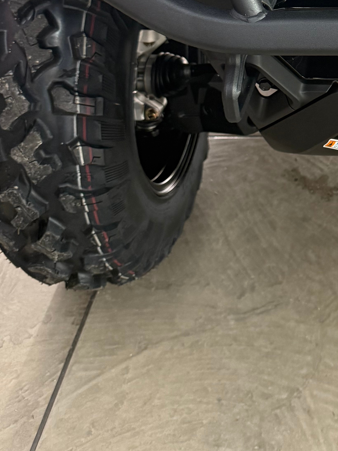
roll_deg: -2.1
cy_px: -15
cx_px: 430
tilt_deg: -28.4
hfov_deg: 21.3
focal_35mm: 63
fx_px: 820
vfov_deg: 28.5
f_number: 1.78
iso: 250
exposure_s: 1/120
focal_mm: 6.76
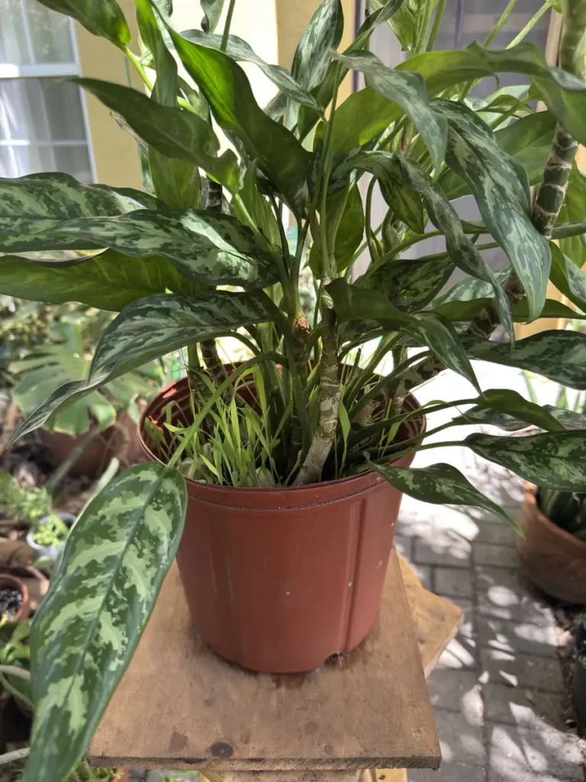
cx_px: 293
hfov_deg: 56.8
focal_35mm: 24
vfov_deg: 71.6
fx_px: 542
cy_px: 391
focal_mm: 6.76
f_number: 1.78
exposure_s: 1/272
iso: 100
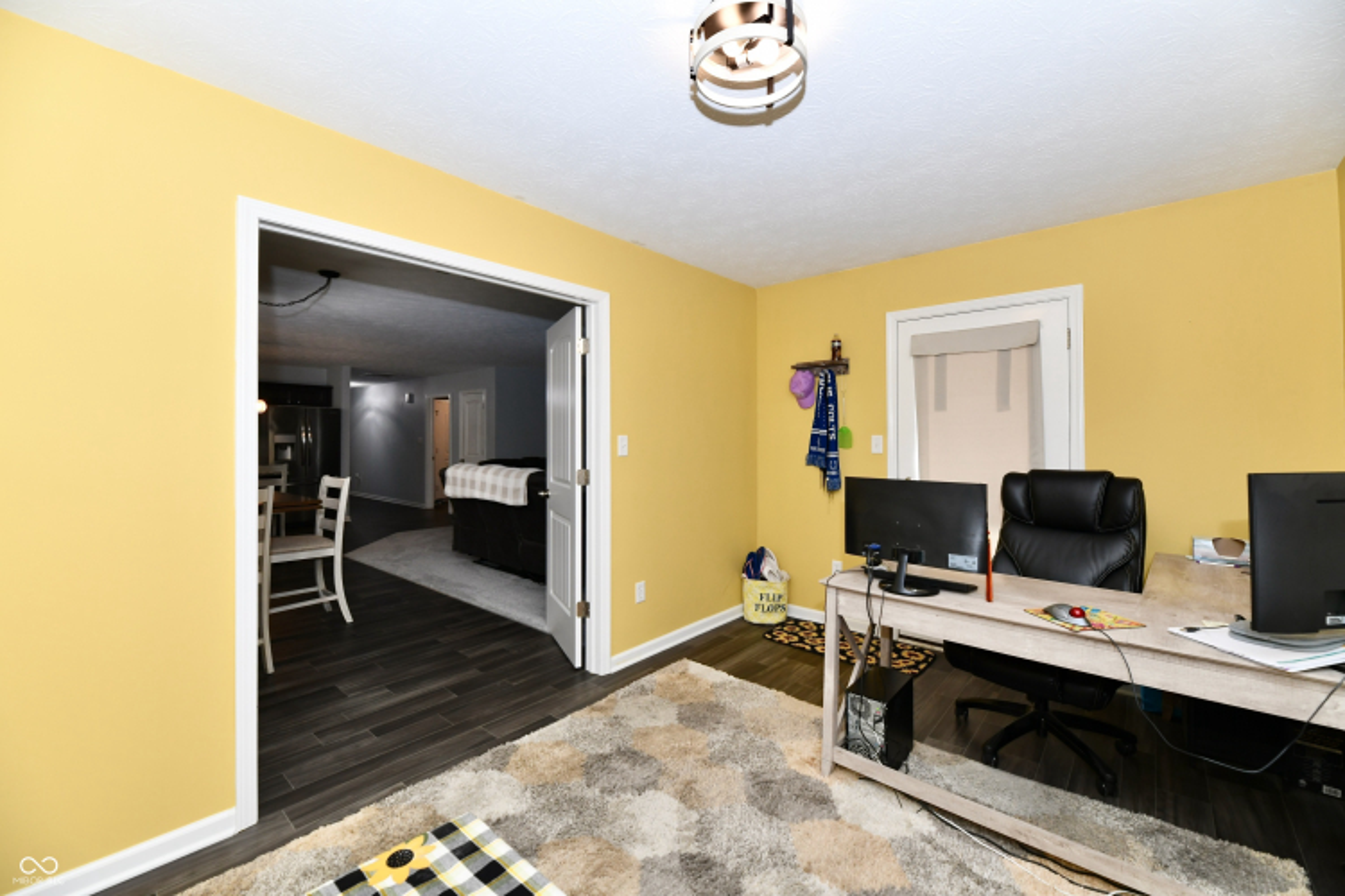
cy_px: 448
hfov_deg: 104.3
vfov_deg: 81.2
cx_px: 672
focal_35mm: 14
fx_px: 523
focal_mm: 14
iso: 640
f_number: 6.3
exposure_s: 1/60
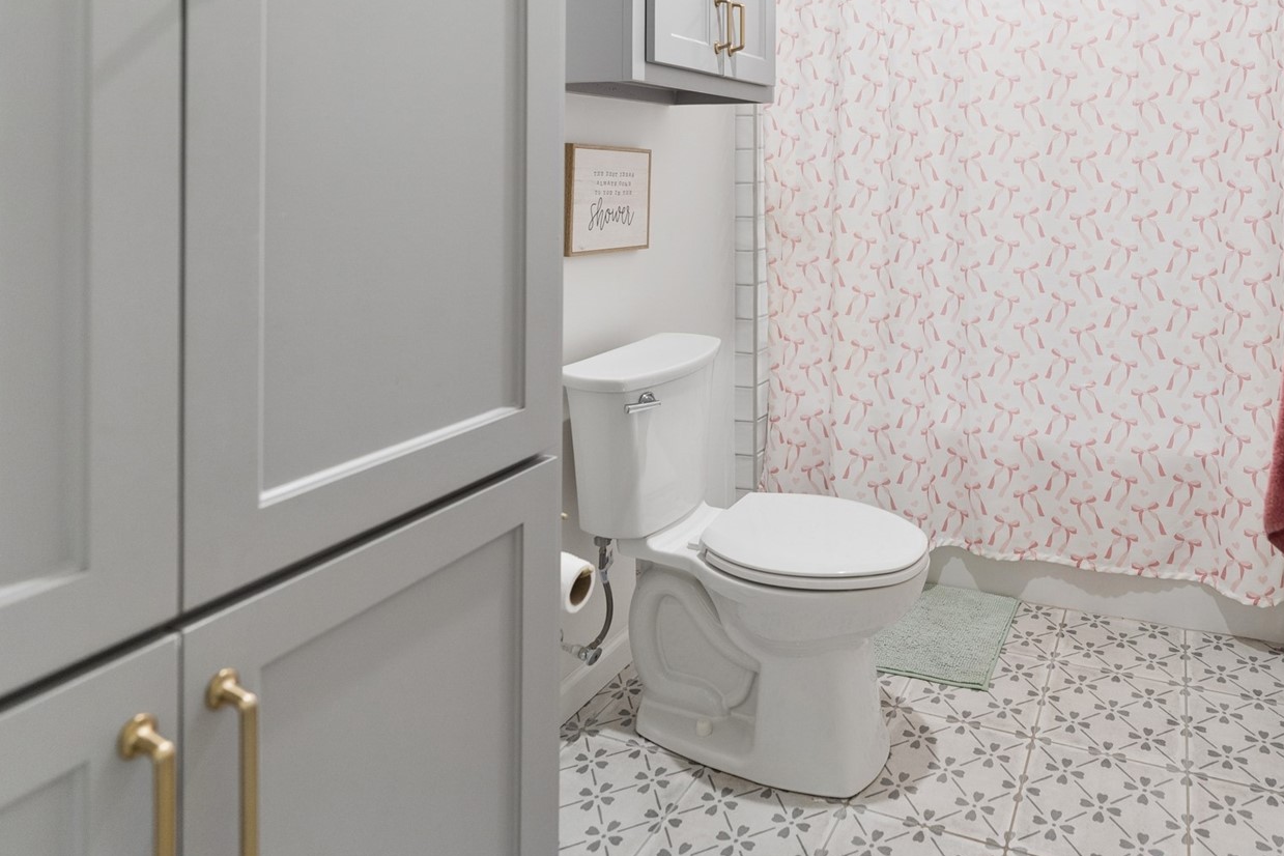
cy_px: 156
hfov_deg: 71.3
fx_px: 855
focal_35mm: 24
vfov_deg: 49.6
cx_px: 873
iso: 400
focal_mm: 14.6
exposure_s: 1/160
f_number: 2.8
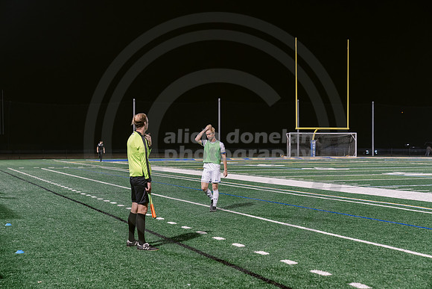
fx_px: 840
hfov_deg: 28.8
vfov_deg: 19.5
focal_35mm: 70
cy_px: 145
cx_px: 216
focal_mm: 70
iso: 2500
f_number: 4
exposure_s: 1/160
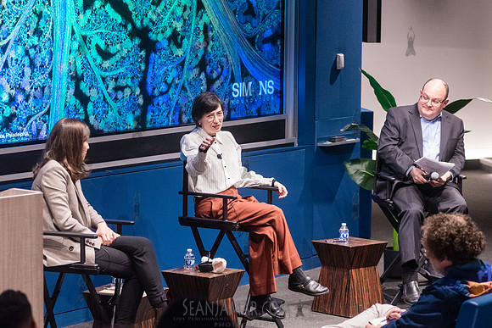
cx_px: 212
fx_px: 1702
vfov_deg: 11.0
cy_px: 142
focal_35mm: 125
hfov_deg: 16.4
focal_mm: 105
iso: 6400
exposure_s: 1/160
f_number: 4
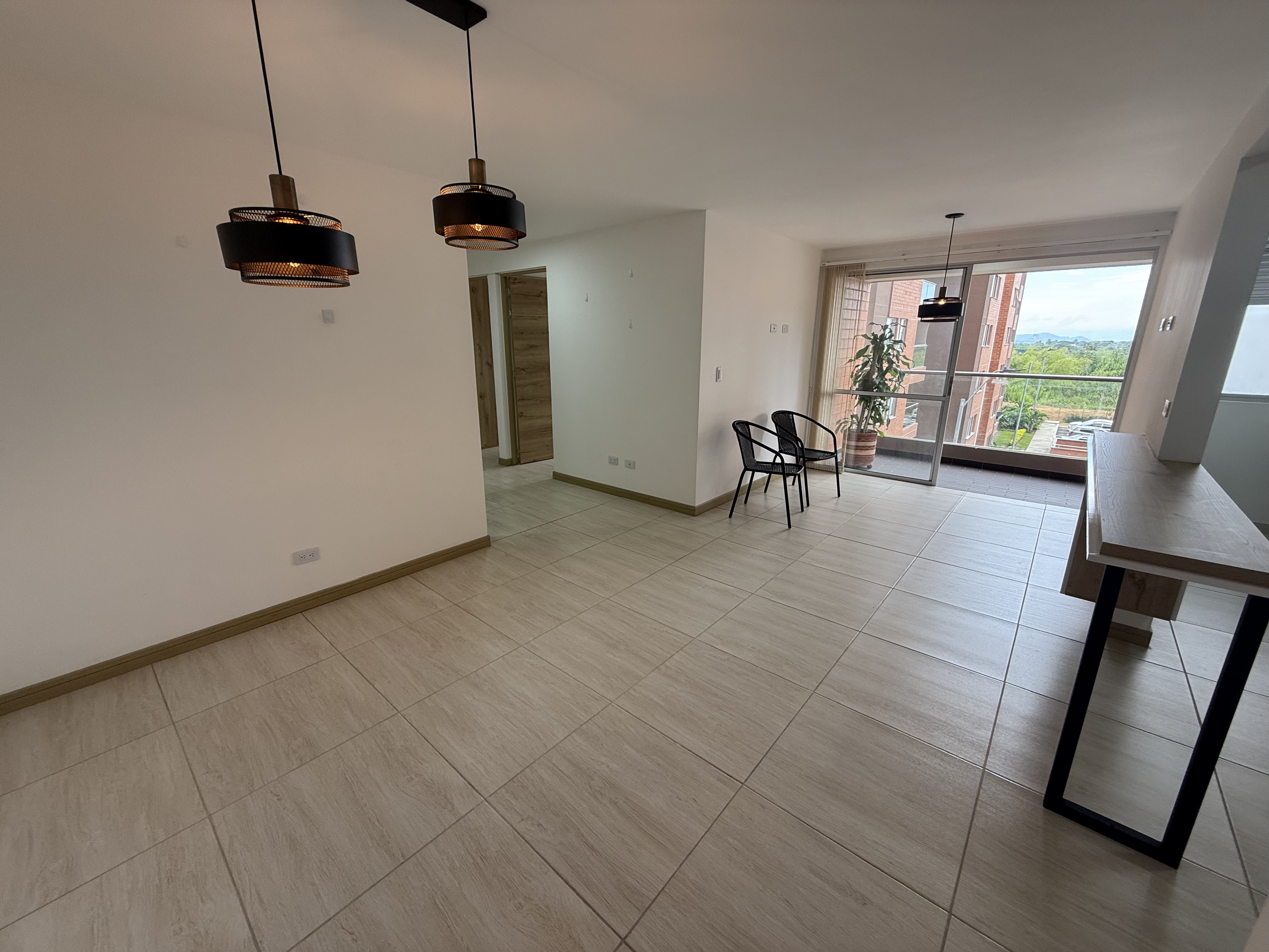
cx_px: 634
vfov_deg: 85.7
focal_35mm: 14
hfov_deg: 102.1
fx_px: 513
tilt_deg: -14.3
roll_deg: -0.3
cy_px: 476
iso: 80
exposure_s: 1/99
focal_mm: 2.22
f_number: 2.2
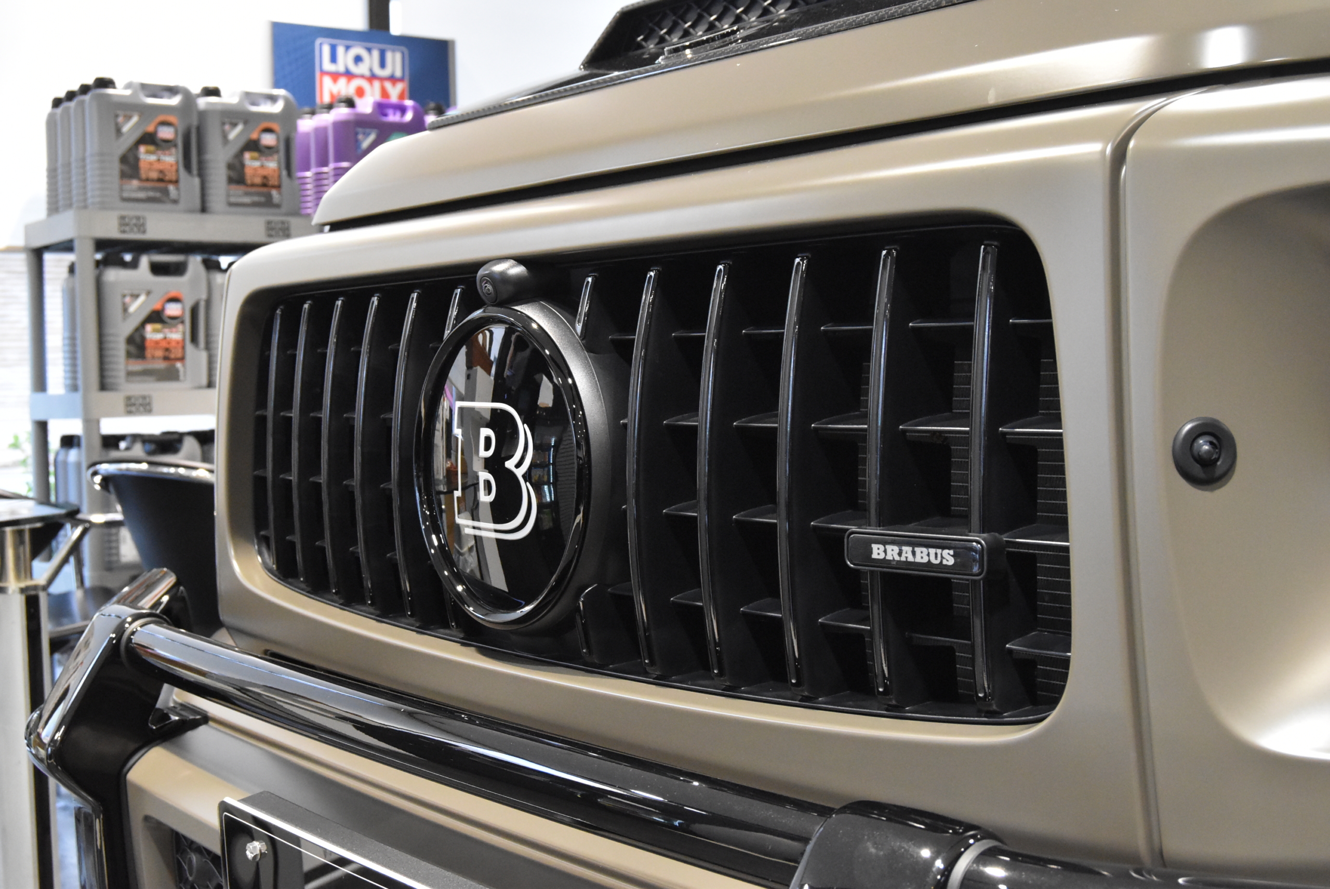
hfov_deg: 42.3
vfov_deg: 29.0
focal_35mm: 46
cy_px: 444
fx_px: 1719
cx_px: 665
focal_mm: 31
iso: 4500
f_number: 8
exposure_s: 1/50
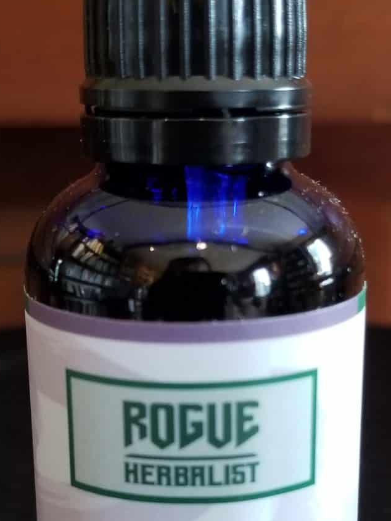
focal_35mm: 63
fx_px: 949
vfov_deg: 30.4
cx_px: 208
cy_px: 370
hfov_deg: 23.3
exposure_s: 1/30
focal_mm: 4.25
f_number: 1.7
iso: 200
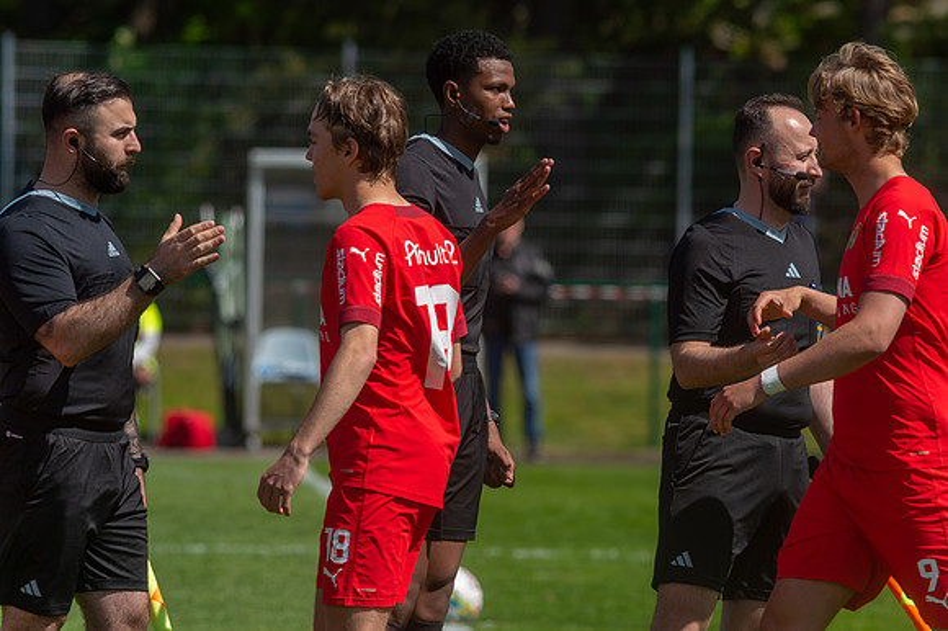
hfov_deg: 4.9
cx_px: 474
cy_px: 316
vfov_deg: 3.3
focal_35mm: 420
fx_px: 11053
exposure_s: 1/1000
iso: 140
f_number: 5
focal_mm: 420
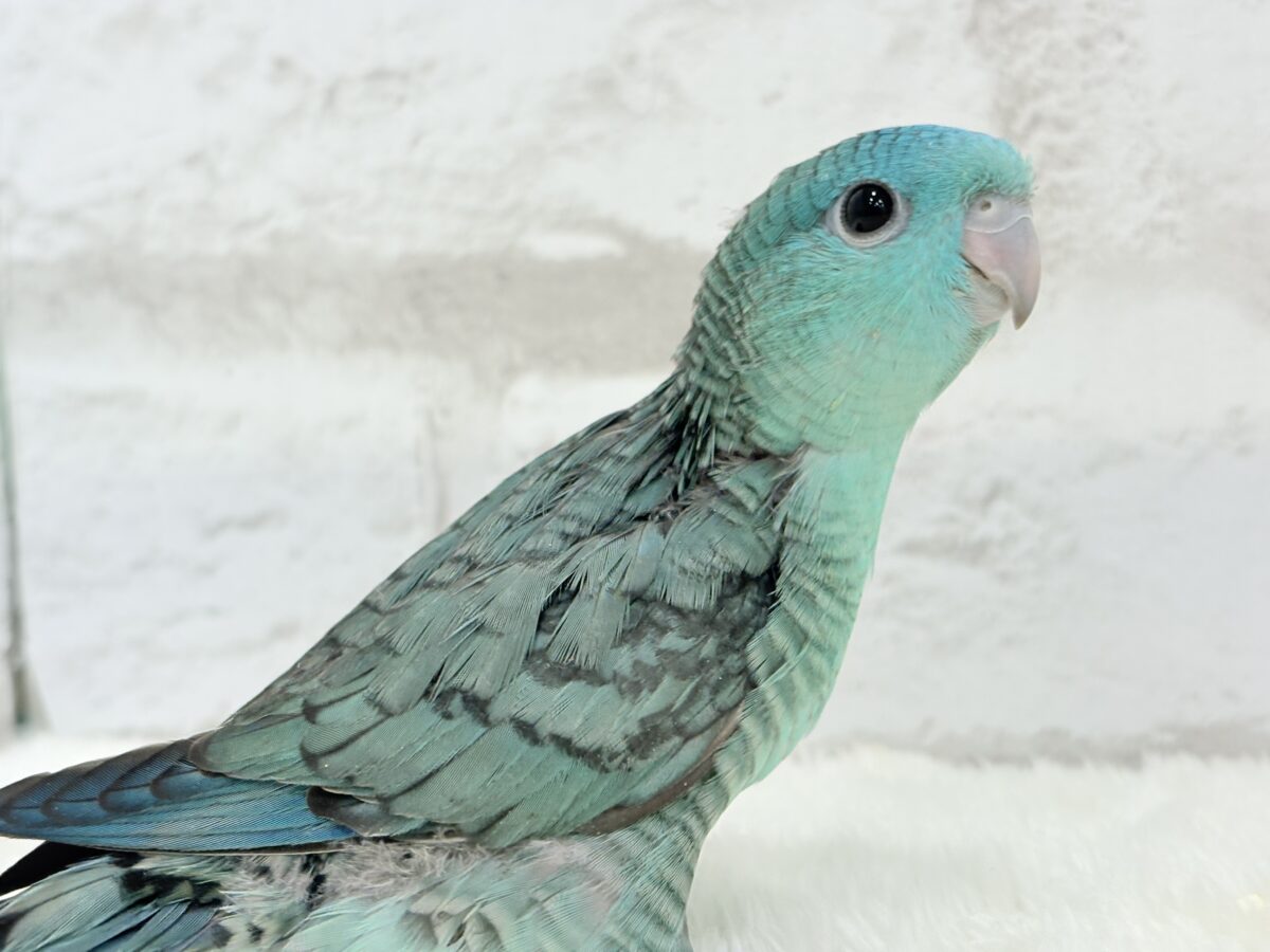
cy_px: 476
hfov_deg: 36.8
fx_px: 1908
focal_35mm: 52
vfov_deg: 28.0
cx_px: 635
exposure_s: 1/100
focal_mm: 5.96
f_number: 1.6
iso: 100
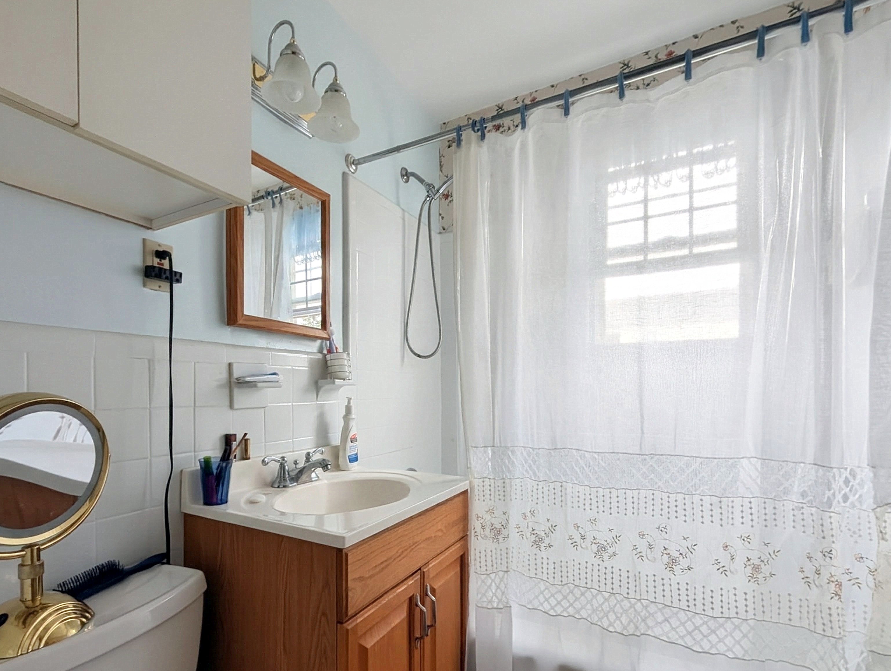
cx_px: 393
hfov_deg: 94.0
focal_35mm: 16
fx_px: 412
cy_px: 388
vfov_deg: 77.7
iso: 57
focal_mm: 2.02
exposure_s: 1/181
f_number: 1.7
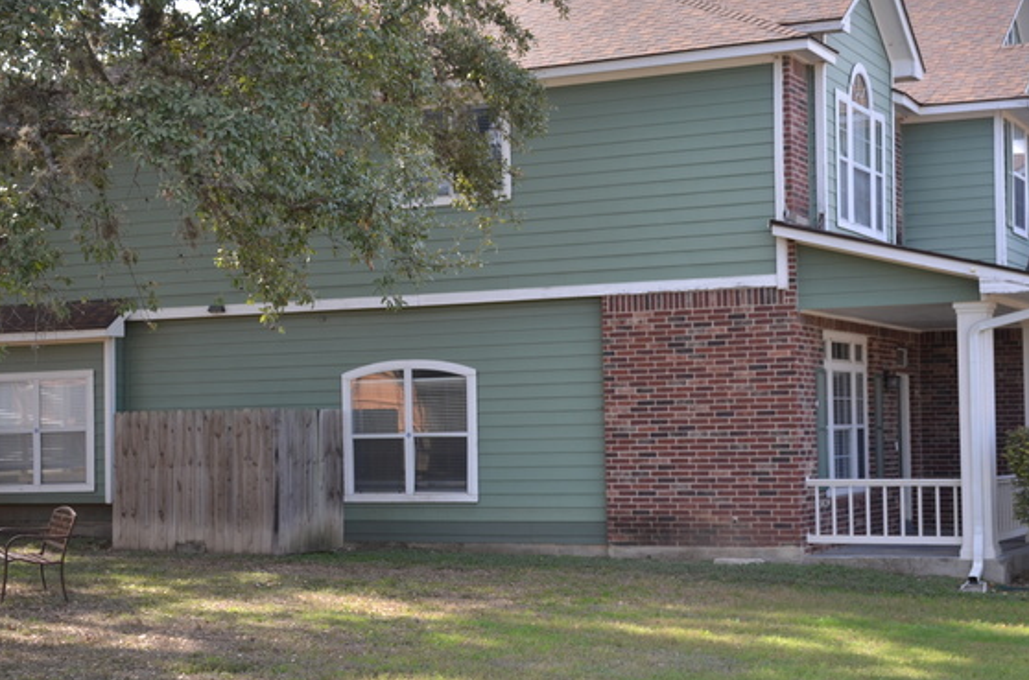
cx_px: 585
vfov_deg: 20.8
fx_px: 1853
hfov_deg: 31.0
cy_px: 381
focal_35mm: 65
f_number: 4.2
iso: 100
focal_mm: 32
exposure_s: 1/250
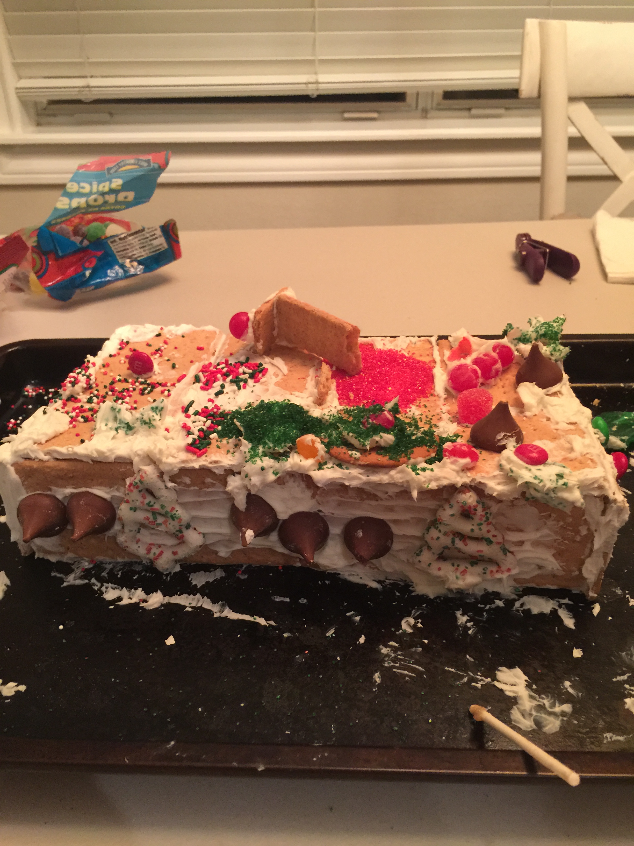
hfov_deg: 48.2
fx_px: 708
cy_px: 423
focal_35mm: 29
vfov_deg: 61.7
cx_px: 317
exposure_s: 1/10
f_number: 2.2
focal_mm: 4.15
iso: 125
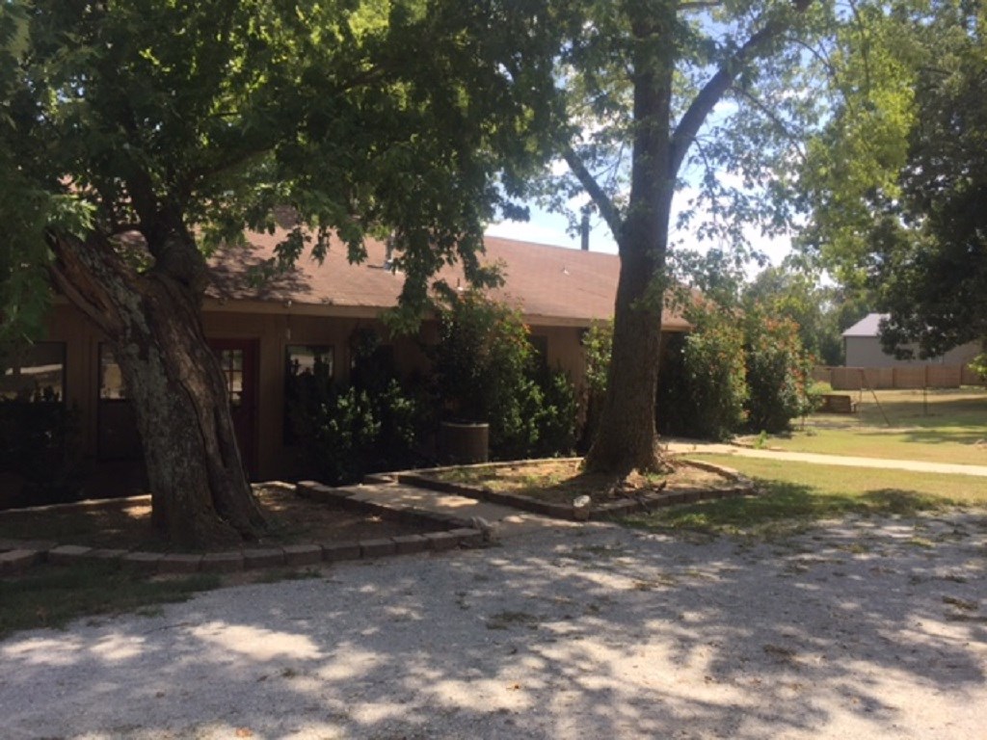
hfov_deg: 61.7
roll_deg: -1.5
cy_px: 370
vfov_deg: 48.2
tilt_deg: -1.6
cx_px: 494
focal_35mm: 29
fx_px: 827
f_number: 2.2
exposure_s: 1/964
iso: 32
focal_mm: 4.15
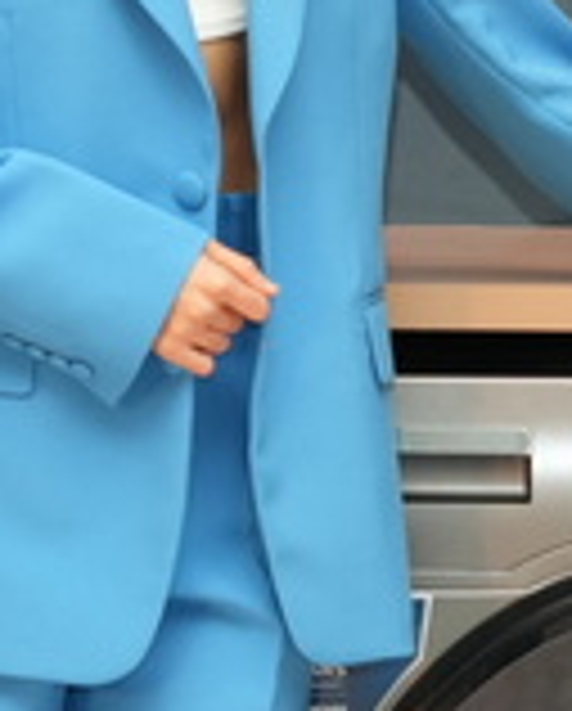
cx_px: 703
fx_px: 7955
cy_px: 104
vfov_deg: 5.1
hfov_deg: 4.1
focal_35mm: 377
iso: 640
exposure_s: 1/160
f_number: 4
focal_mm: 53
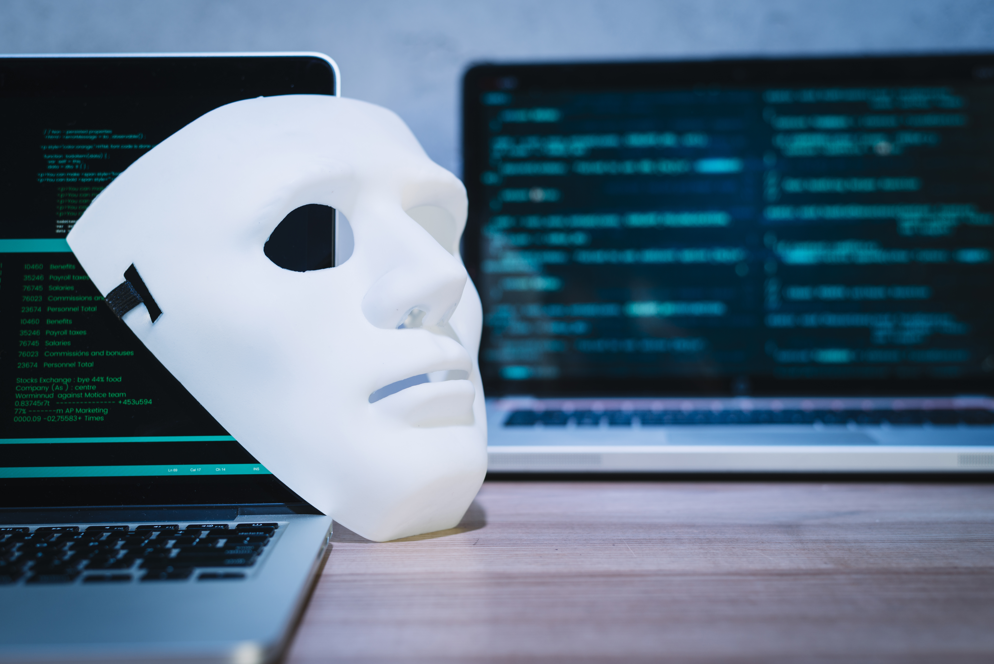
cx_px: 497
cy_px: 332
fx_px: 1381
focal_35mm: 50
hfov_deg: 39.6
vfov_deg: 27.0
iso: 100
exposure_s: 1/80
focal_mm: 50
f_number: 3.5
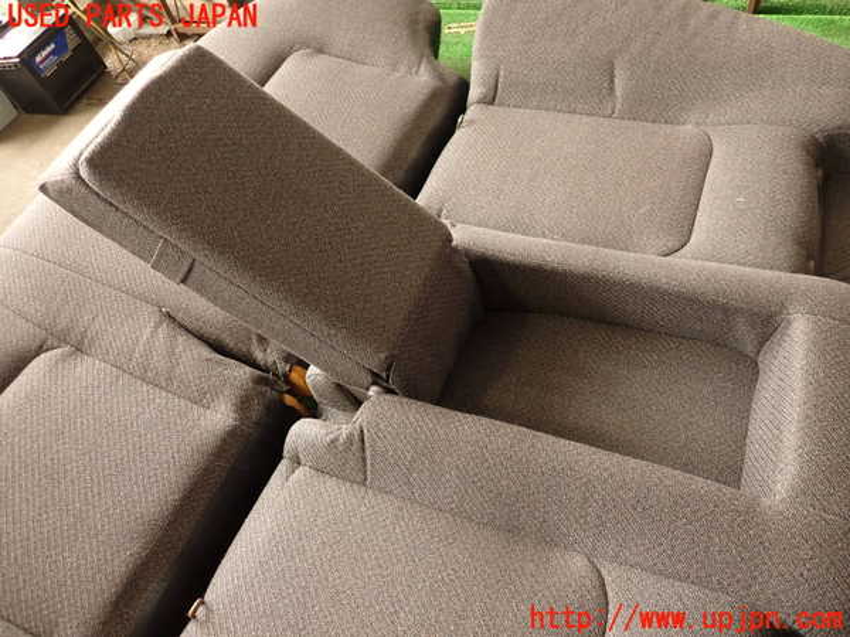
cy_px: 318
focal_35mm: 25
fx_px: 614
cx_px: 425
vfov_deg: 54.9
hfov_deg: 69.4
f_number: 2
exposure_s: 1/60
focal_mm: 4.5
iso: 160
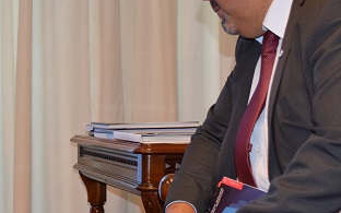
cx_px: 28
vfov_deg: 15.2
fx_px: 799
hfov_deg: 23.4
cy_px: 114
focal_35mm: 86
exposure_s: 1/125
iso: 800
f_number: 5.6
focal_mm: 26
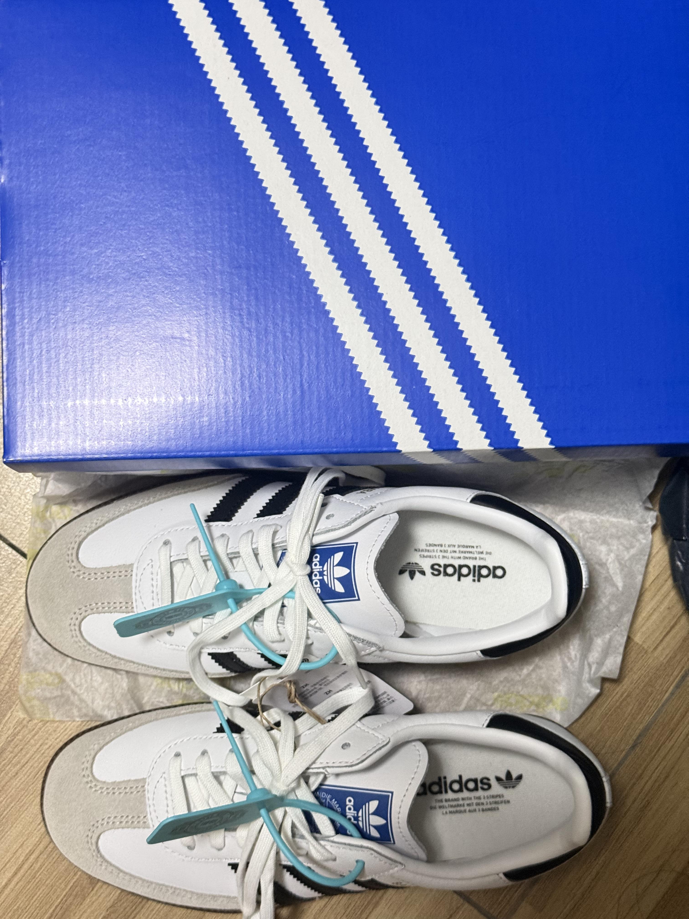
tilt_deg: -86.1
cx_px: 344
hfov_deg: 30.3
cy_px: 460
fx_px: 1274
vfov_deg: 39.7
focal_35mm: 48
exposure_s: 1/40
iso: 400
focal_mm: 6.76
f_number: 1.78
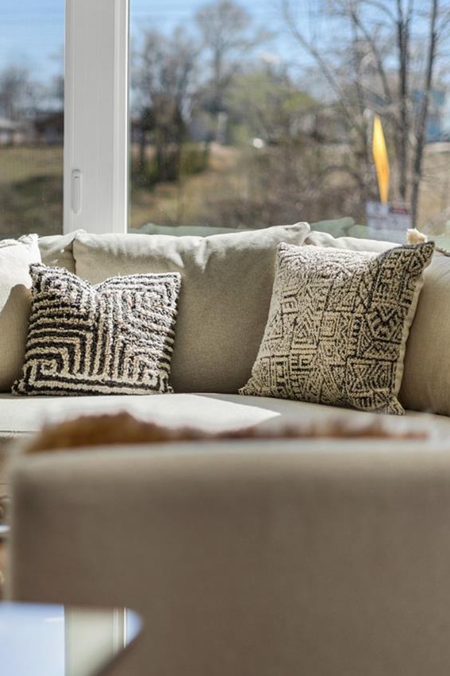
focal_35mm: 94
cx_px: 90
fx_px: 1763
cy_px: 288
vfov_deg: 21.7
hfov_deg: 14.5
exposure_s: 1/2000
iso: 500
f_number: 1.8
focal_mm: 50
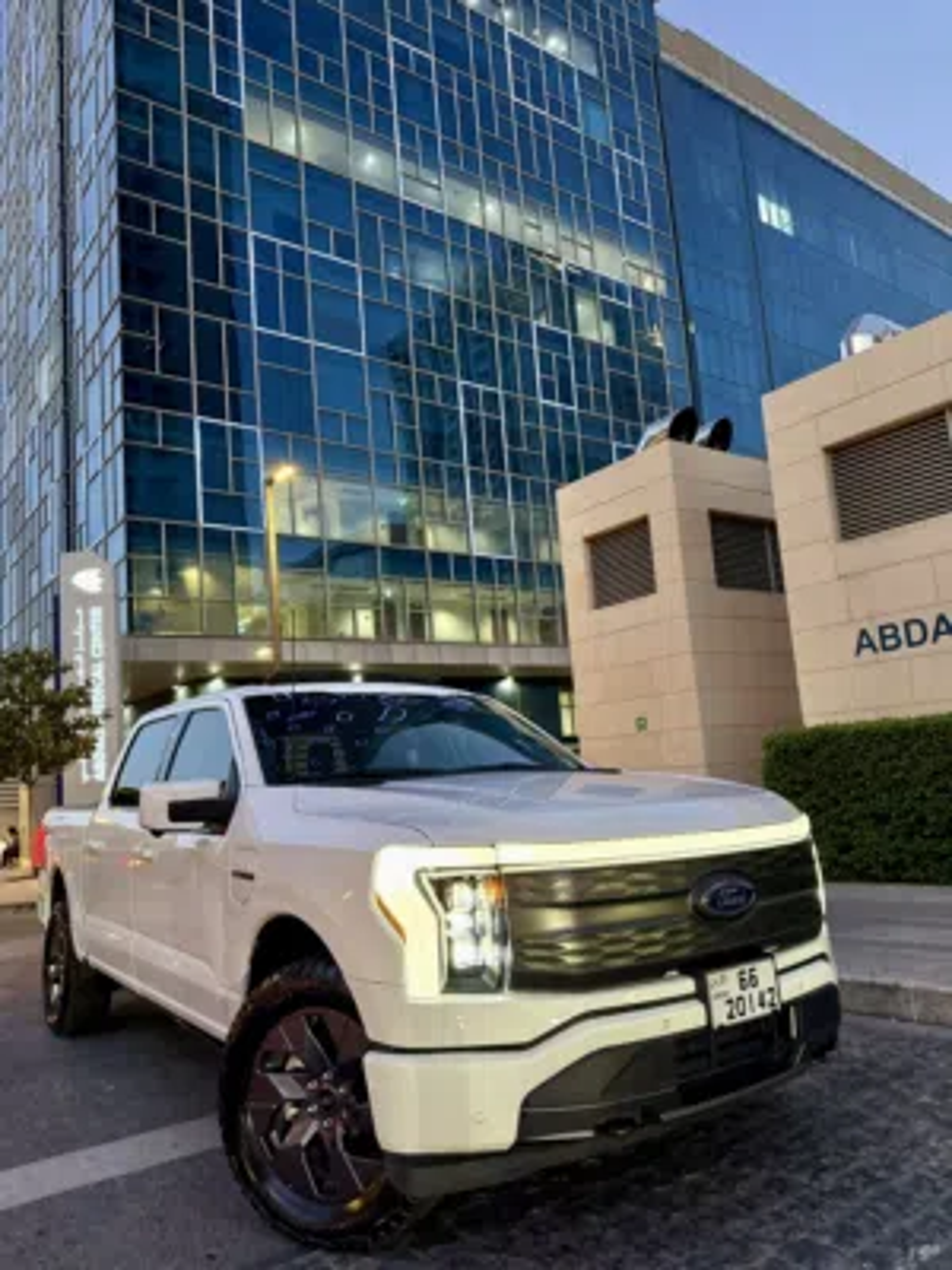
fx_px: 880
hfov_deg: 56.8
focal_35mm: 24
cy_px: 635
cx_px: 476
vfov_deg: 71.6
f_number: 1.78
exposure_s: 1/50
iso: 500
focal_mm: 6.76
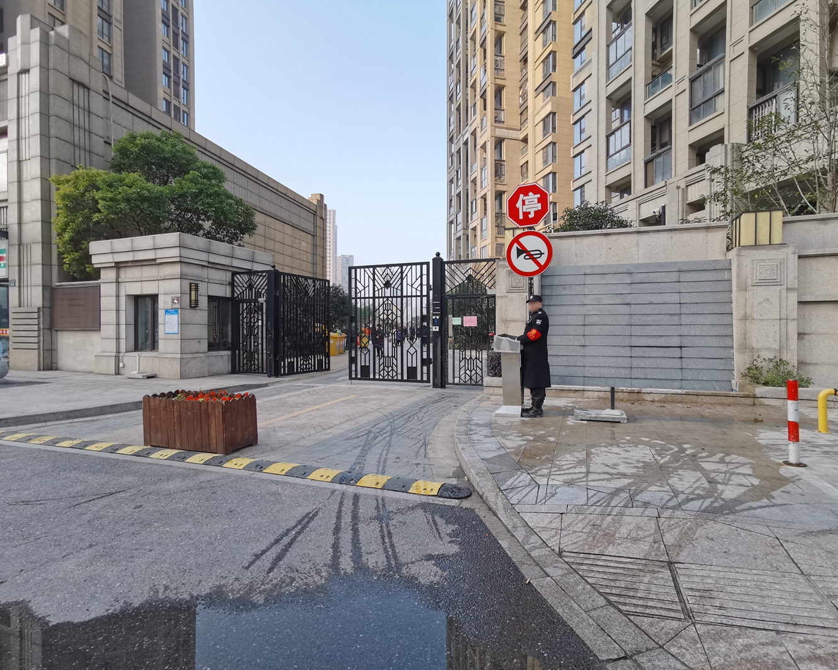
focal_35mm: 18
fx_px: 446
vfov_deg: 73.8
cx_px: 434
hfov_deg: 86.3
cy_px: 336
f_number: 2.2
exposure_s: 1/263
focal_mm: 2.26
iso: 50
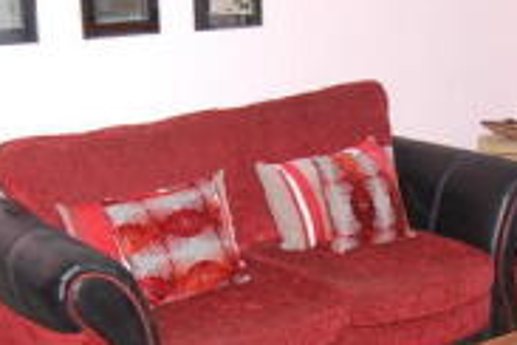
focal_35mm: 75
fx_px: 1077
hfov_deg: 26.9
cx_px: 326
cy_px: 290
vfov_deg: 18.0
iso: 320
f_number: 4.8
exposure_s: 1/60
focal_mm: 14
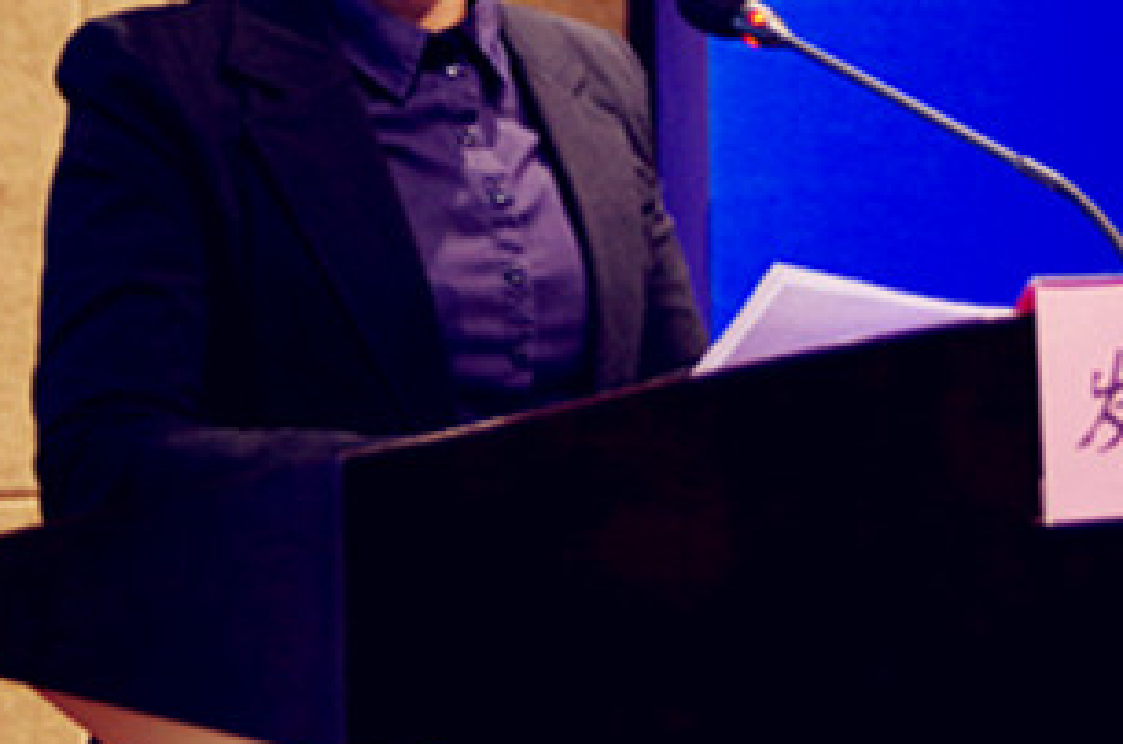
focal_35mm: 114
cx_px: 843
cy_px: 114
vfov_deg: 11.9
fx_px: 3549
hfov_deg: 17.9
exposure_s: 1/80
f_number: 2.8
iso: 800
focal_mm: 39.38
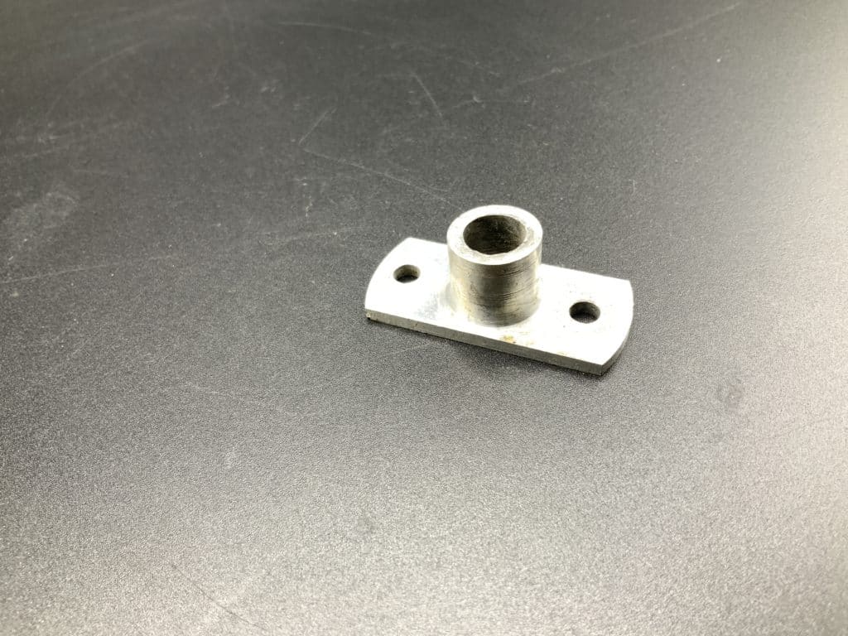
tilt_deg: -48.3
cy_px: 318
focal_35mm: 29
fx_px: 710
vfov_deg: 48.2
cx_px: 424
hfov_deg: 61.7
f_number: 1.8
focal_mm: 3
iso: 50
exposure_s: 1/120
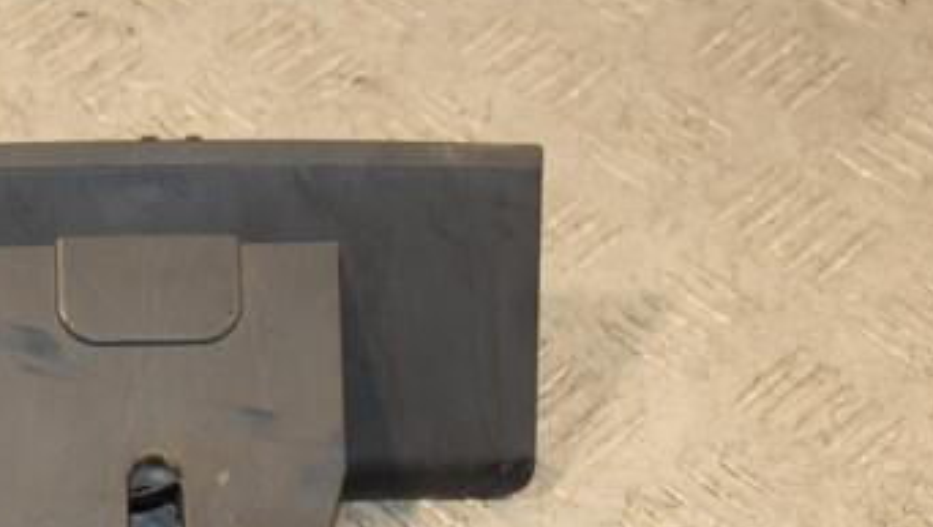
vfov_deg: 9.8
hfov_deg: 17.2
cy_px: 442
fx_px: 3068
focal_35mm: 124
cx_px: 218
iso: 800
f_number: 5.6
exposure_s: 1/200
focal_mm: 45
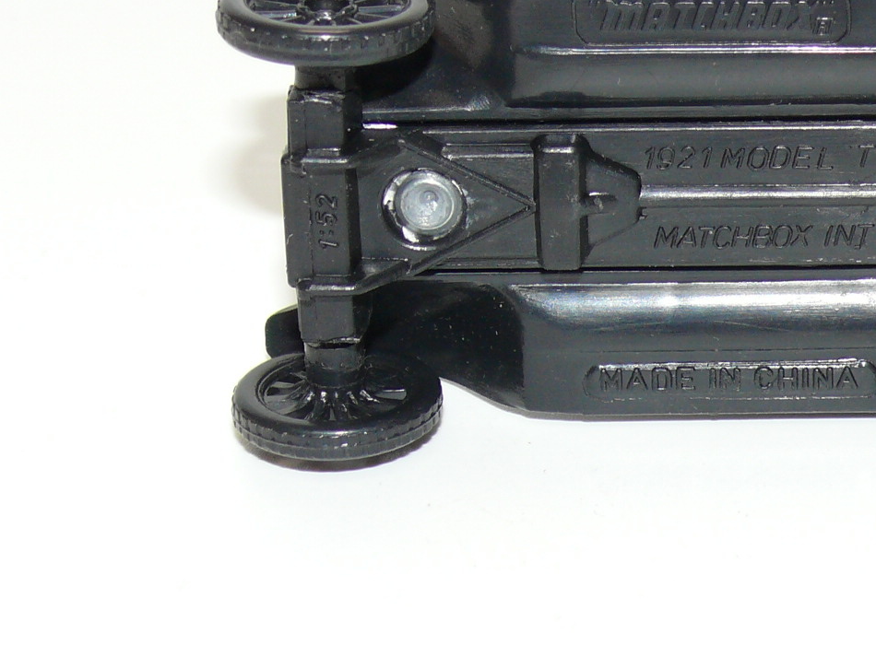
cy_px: 147
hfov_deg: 12.3
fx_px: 4050
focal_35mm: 160
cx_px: 737
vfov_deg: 9.3
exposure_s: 1/30
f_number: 4
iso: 100
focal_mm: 12.9
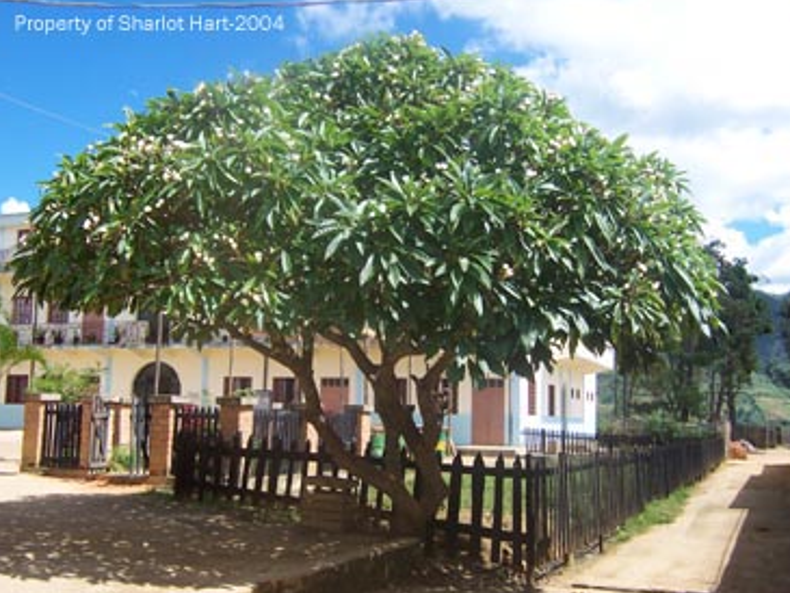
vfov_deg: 38.7
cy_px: 293
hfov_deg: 50.1
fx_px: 845
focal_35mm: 37
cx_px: 399
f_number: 4
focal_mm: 5.6
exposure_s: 1/500
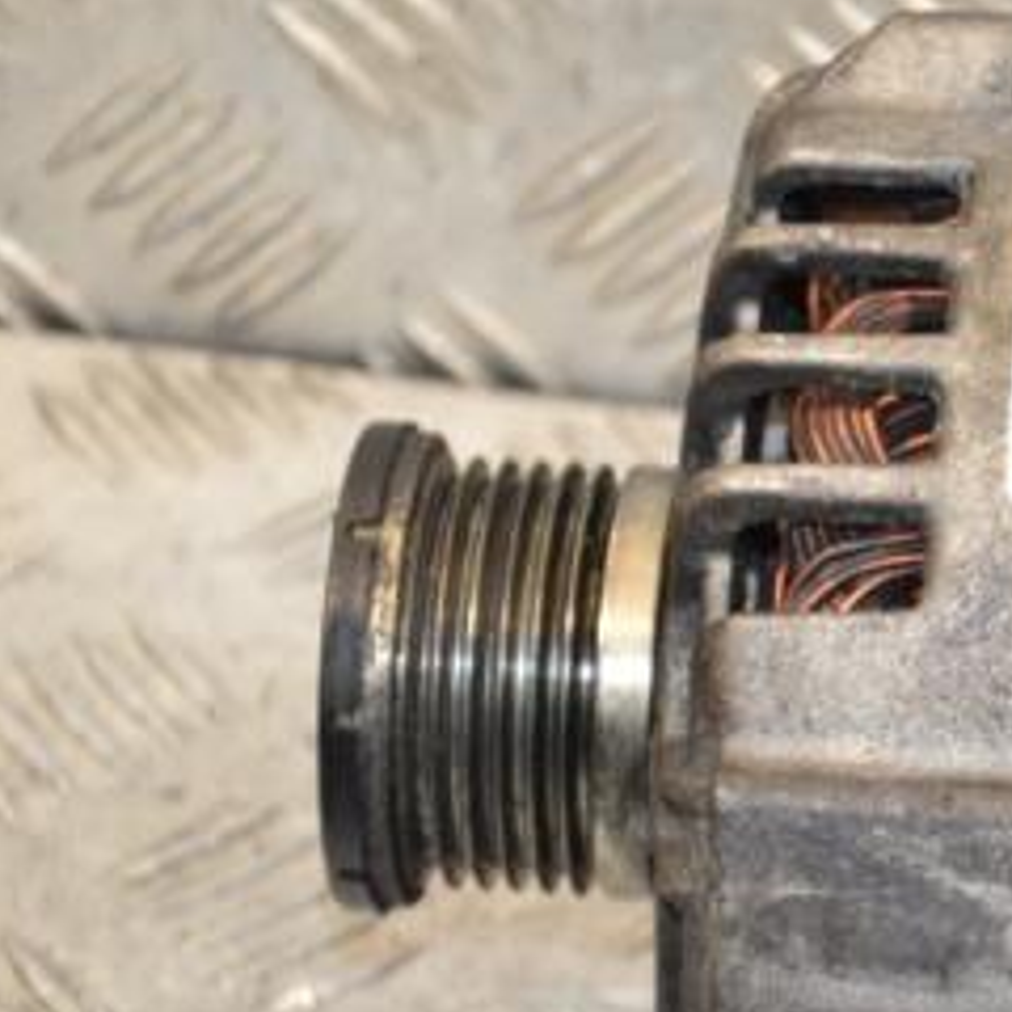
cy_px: 801
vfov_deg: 7.3
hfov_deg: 7.3
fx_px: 7907
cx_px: 1244
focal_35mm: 239
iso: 800
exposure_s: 1/100
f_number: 5.3
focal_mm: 75
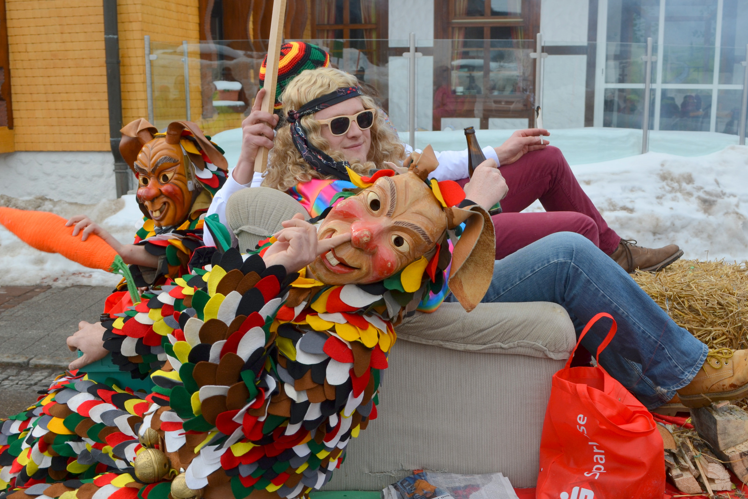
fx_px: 686
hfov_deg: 57.2
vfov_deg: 40.0
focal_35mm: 33
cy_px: 250
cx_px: 374
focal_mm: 22
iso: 100
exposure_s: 1/200
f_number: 8
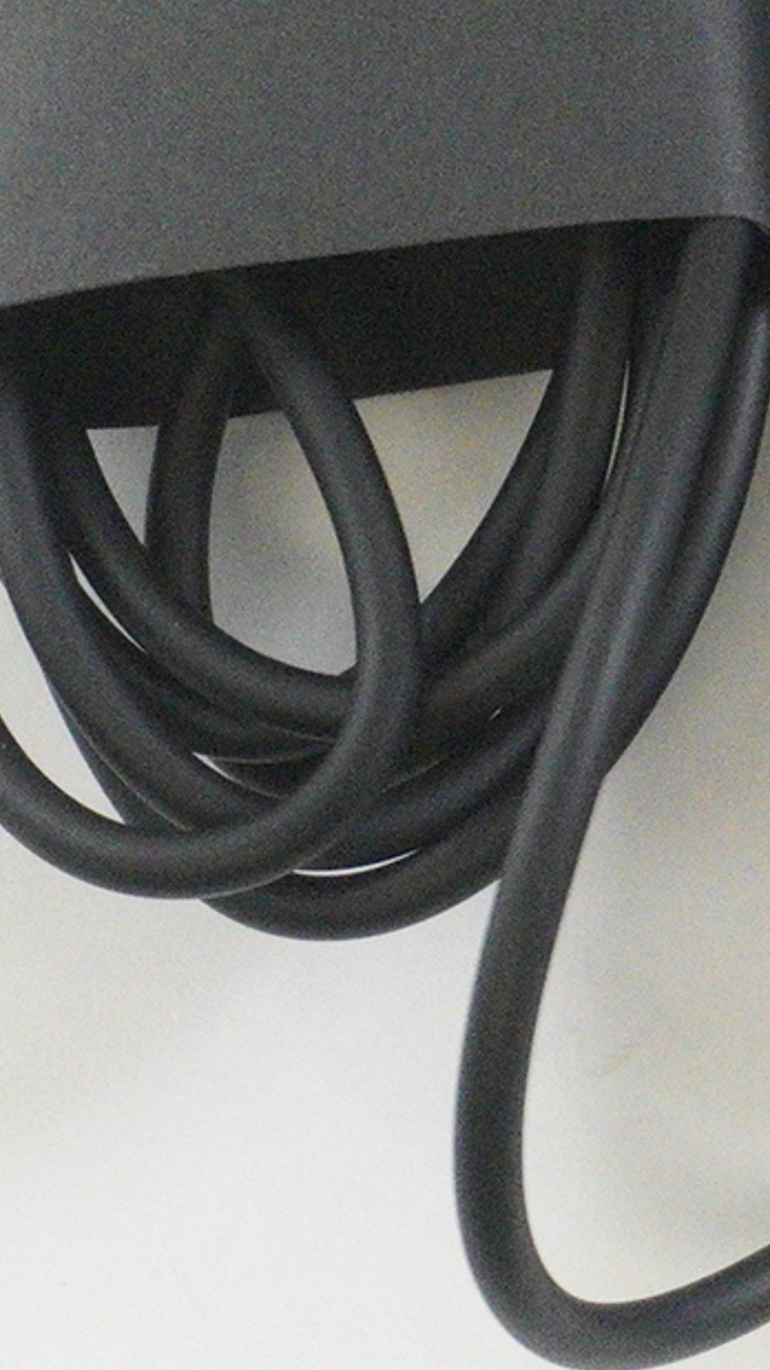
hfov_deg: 7.1
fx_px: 6213
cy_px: -179
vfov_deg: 12.3
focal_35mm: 171
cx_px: 750
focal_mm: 27
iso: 6400
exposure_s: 1/250
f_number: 5.6
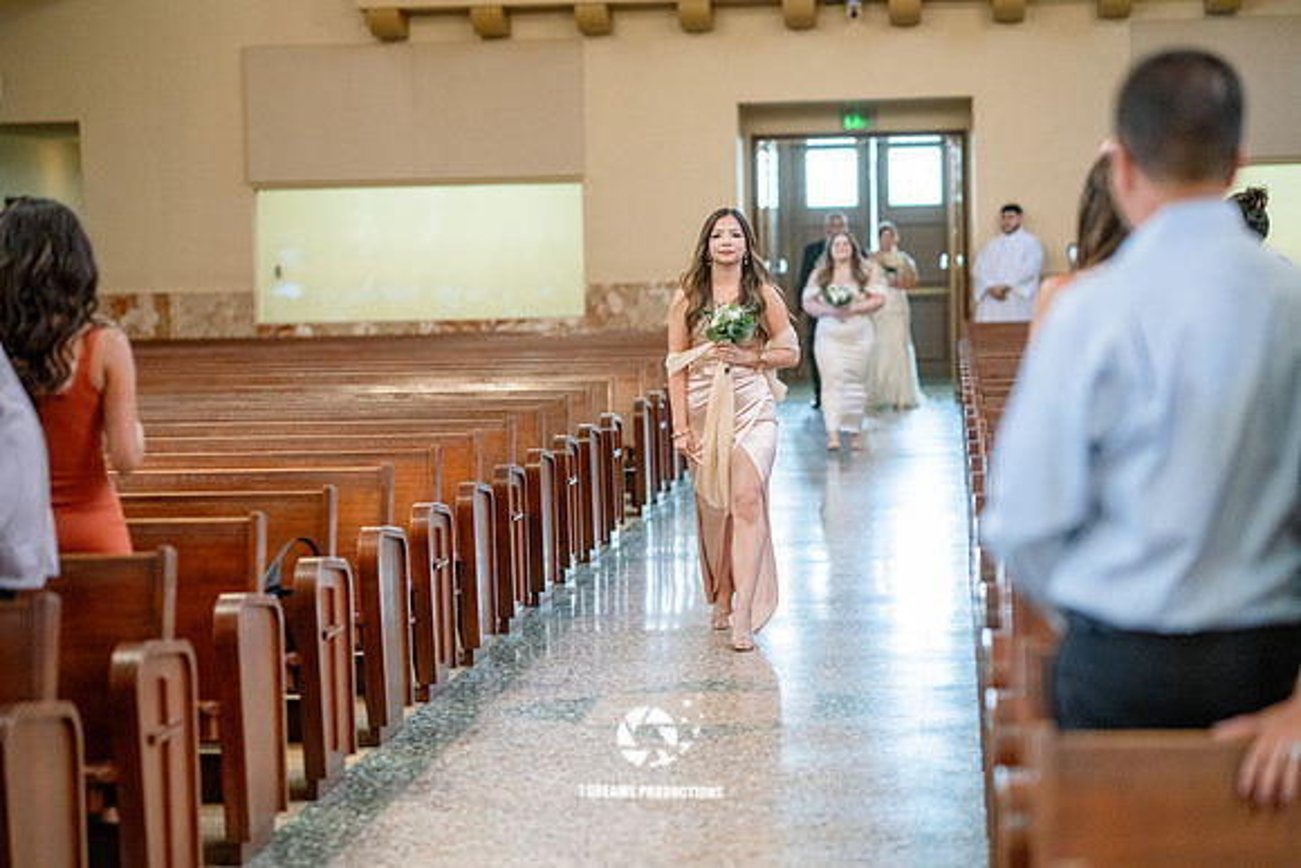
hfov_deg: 23.9
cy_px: 434
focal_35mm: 85
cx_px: 650
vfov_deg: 16.1
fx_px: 3072
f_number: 2
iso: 2000
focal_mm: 85
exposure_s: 1/125
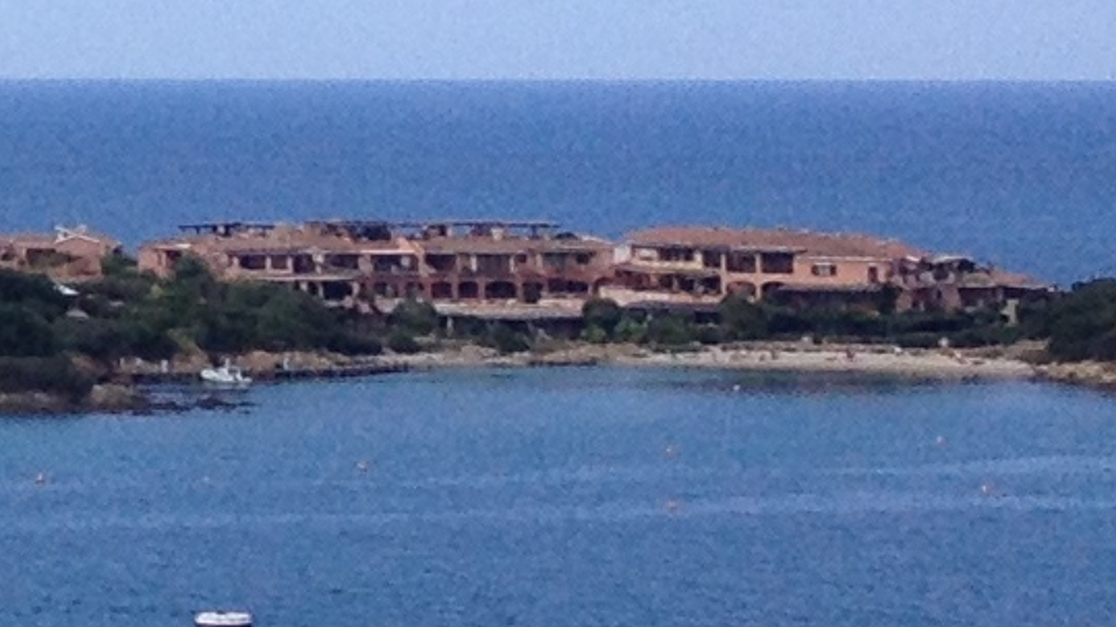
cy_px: -186
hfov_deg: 8.0
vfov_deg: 5.2
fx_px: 6835
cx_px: -2249
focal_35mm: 231
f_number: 2.4
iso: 50
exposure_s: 1/1346
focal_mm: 4.28
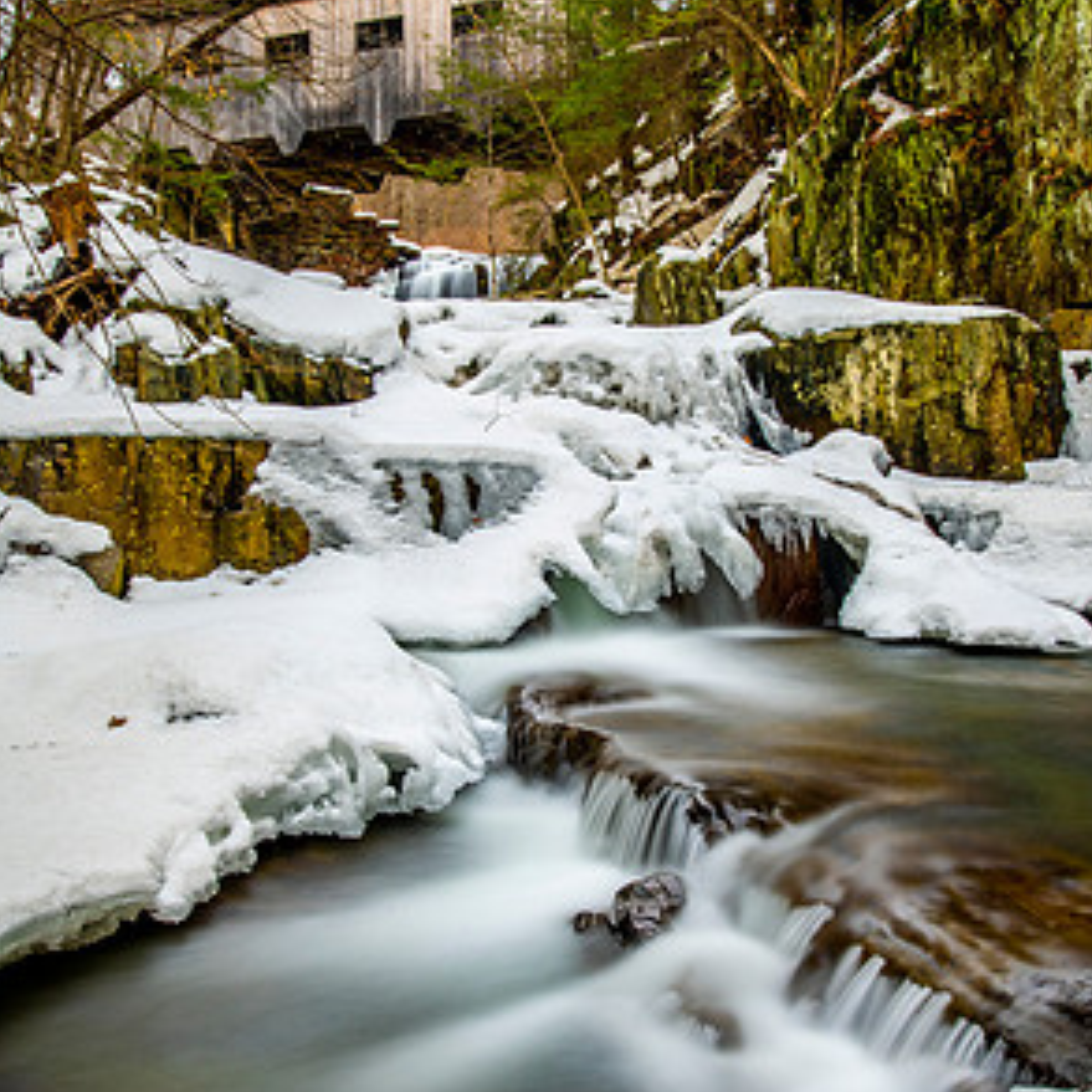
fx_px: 2141
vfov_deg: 28.6
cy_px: 540
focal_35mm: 60
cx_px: 555
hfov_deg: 28.6
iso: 200
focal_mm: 46
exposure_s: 20
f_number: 16
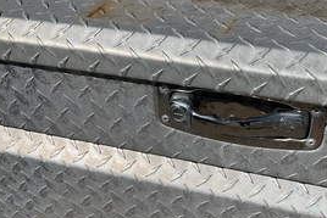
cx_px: 231
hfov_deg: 42.7
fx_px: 409
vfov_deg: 29.9
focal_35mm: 45
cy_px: 123
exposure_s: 1/4785
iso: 25
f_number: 1.8
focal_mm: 3
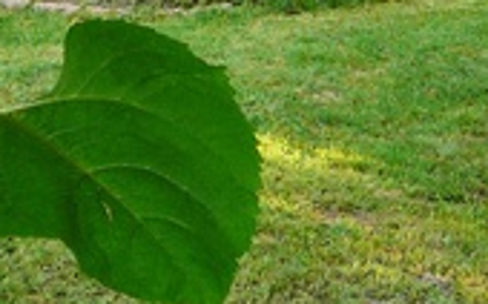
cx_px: 502
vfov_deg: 12.9
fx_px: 1276
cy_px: -146
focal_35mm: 96
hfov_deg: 20.8
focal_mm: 5.2
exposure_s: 1/100
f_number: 2.8
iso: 80
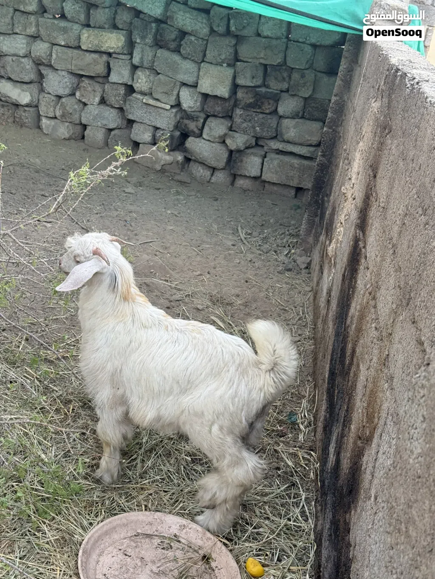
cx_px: 218
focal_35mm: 48
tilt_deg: -20.2
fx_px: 804
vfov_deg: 39.7
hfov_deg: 30.3
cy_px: 290
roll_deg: -11.4
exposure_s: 1/135
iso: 100
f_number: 1.78
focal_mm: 6.76
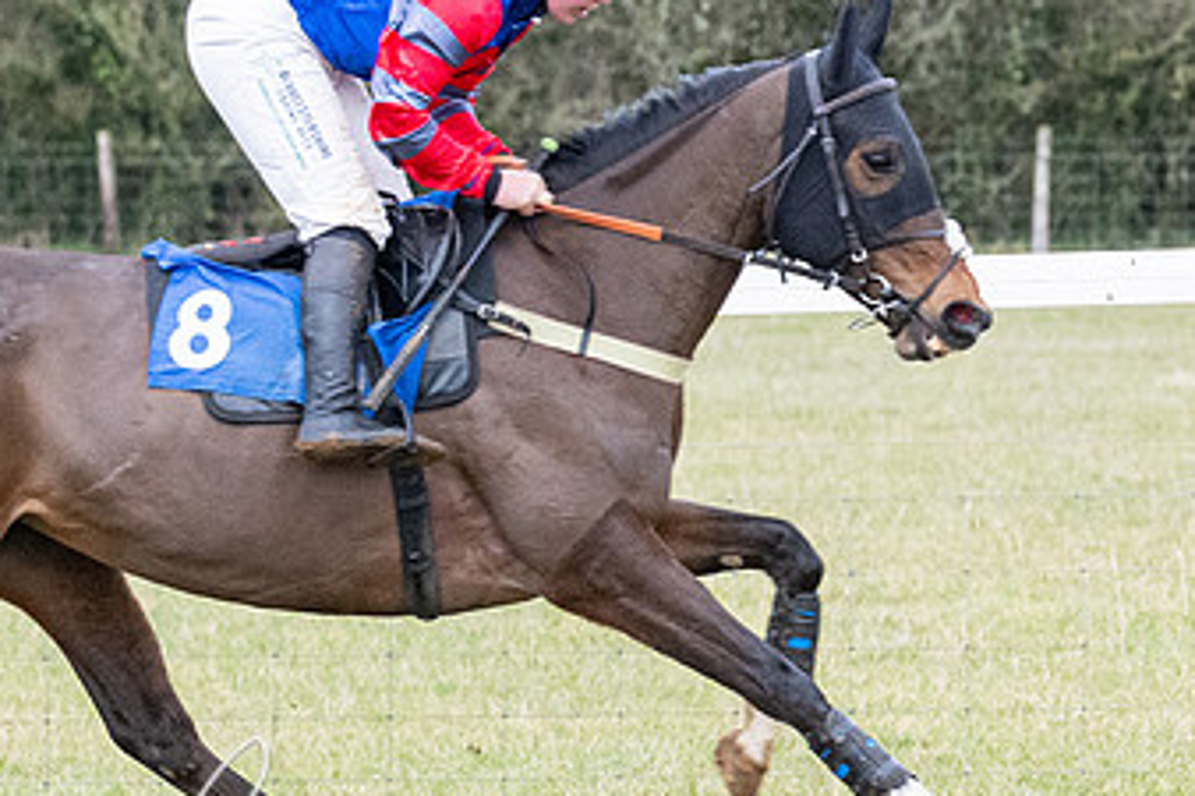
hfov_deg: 5.0
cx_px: 504
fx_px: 13636
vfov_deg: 3.3
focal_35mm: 411
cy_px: 751
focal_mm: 100
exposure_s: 1/800
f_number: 4
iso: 1600
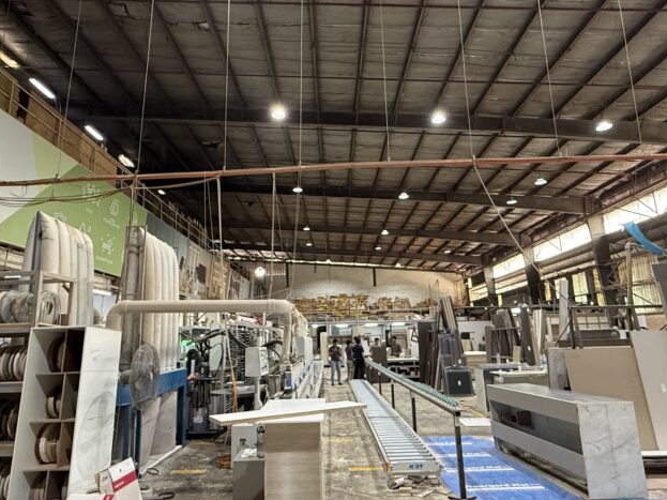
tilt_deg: +11.8
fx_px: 443
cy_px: 247
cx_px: 318
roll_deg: +1.4
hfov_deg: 73.9
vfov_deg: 58.9
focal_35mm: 23
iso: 320
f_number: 2.2
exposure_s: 1/68
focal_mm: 2.22
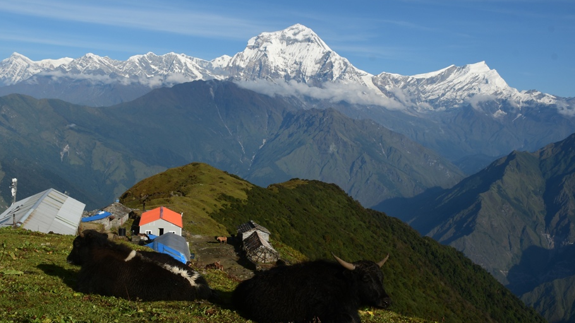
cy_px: 142
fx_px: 701
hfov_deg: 44.5
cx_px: 263
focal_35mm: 46
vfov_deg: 26.0
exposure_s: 1/500
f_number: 11
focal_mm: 26
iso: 200
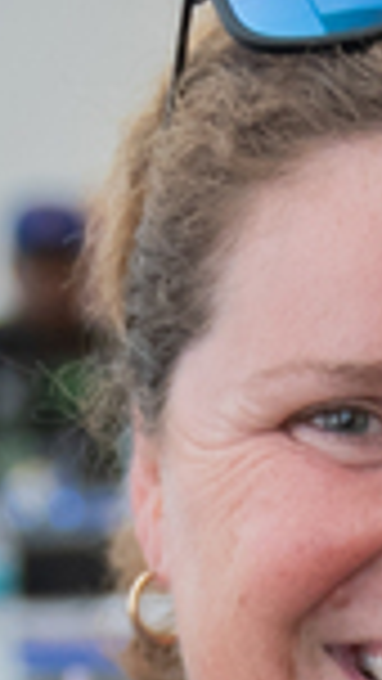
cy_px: 1135
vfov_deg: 8.4
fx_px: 4481
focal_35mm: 249
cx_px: 378
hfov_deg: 4.9
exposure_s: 1/125
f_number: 2.8
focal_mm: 35
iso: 800
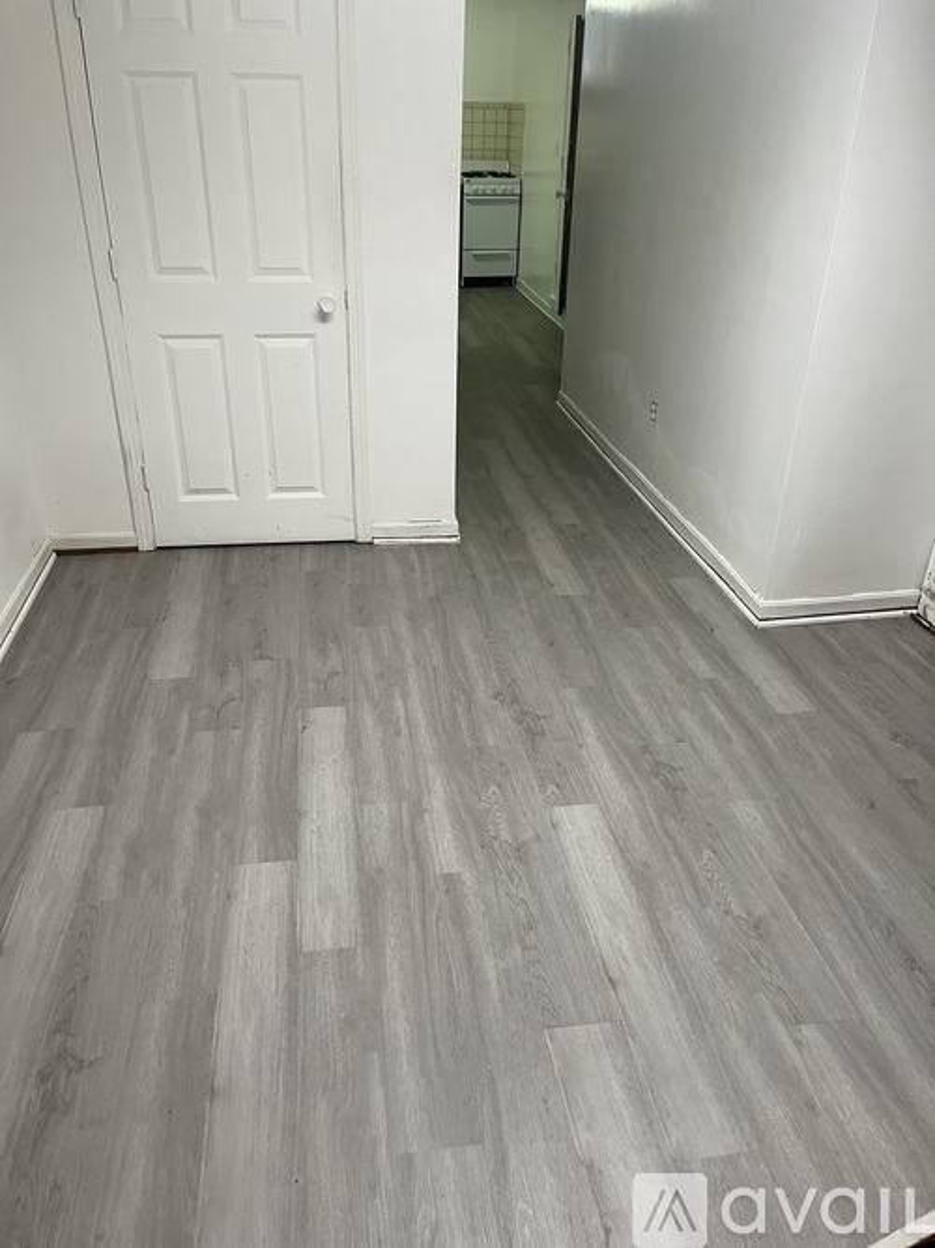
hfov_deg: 53.0
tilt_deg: -28.3
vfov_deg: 67.3
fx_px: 937
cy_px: 624
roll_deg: -0.6
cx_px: 468
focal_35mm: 26
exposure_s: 1/60
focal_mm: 5.1
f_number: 1.6
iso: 125
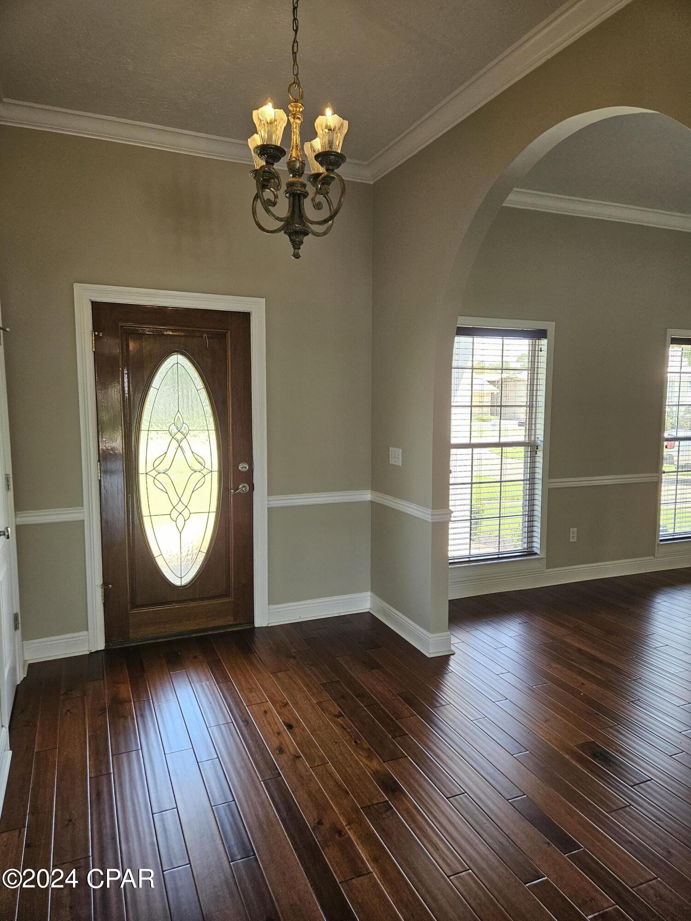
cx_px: 346
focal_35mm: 23
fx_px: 612
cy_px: 460
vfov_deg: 73.9
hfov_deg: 58.9
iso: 250
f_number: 1.8
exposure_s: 1/170
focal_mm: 5.4
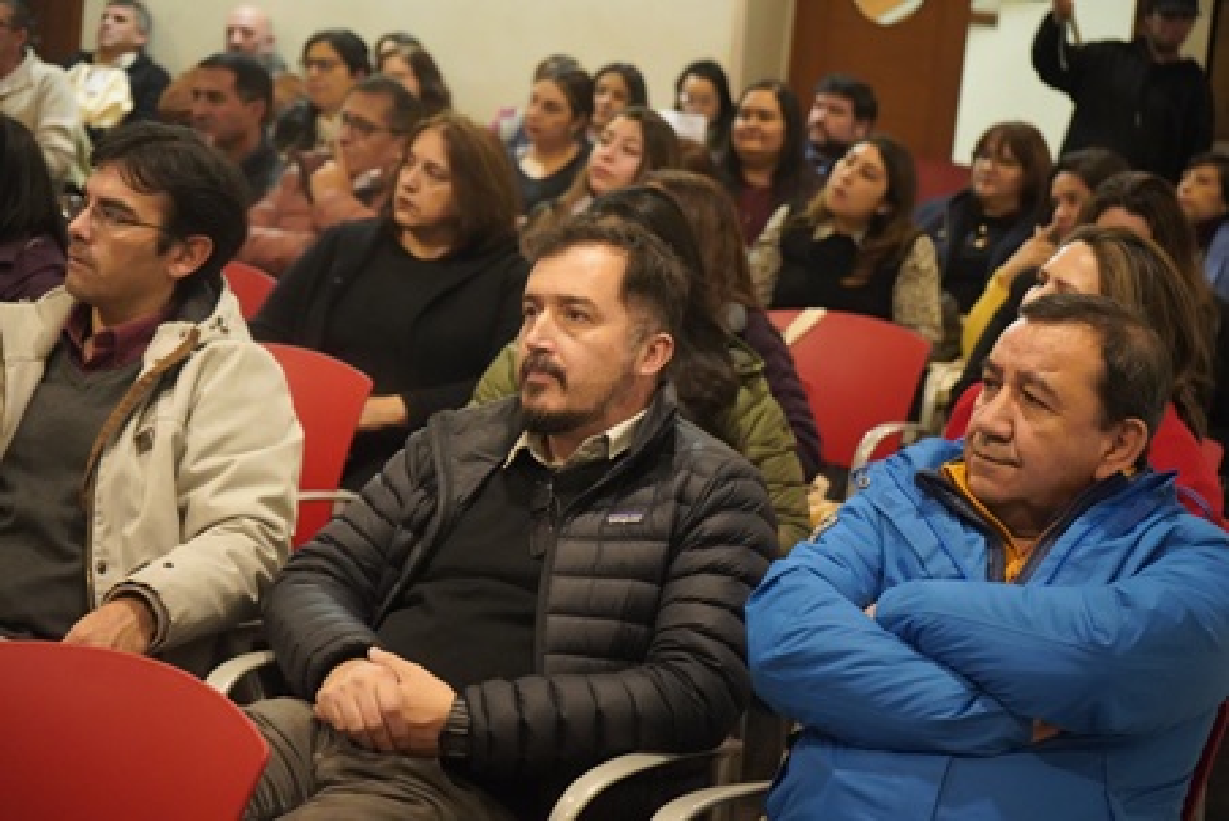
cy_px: 410
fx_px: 2391
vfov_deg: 19.5
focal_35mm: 70
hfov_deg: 28.8
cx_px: 614
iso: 12800
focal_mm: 70
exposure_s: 1/125
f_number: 5.6
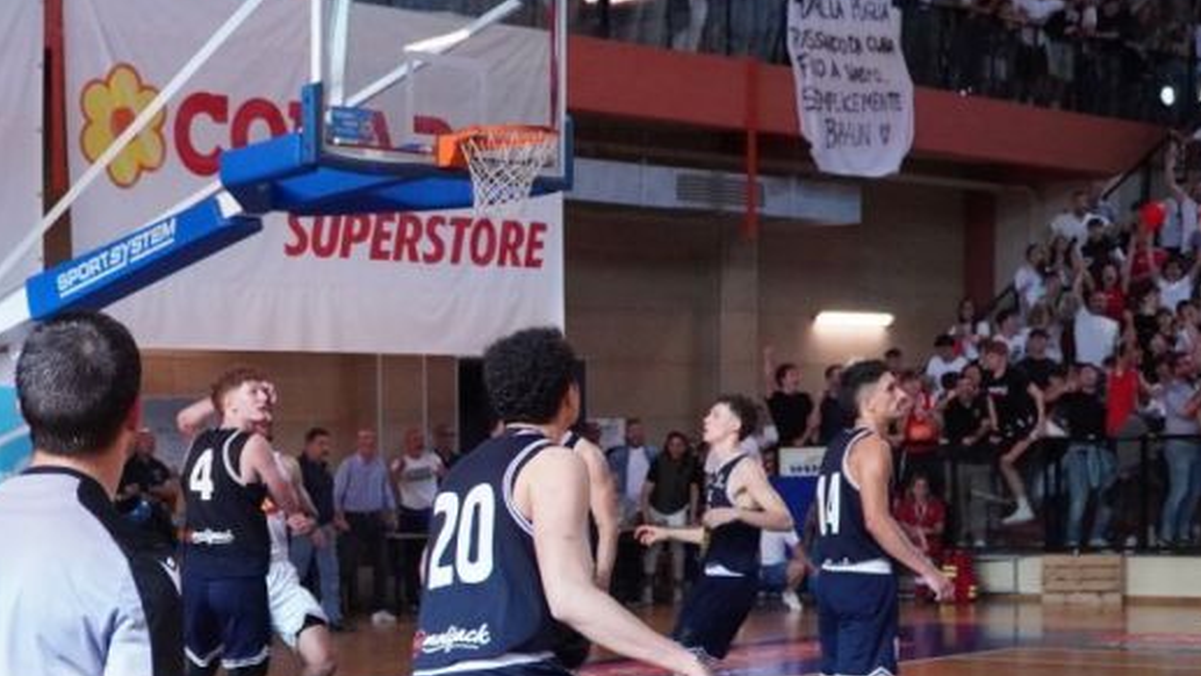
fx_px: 2325
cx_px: 283
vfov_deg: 16.4
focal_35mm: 73
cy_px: 546
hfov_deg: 28.5
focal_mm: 30
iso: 5000
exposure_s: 1/1000
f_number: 4
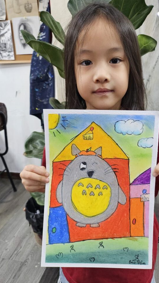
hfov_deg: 42.7
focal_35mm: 27
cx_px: 97
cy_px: 141
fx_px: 202
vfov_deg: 69.8
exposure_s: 1/100
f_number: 1.8
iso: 160
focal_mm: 5
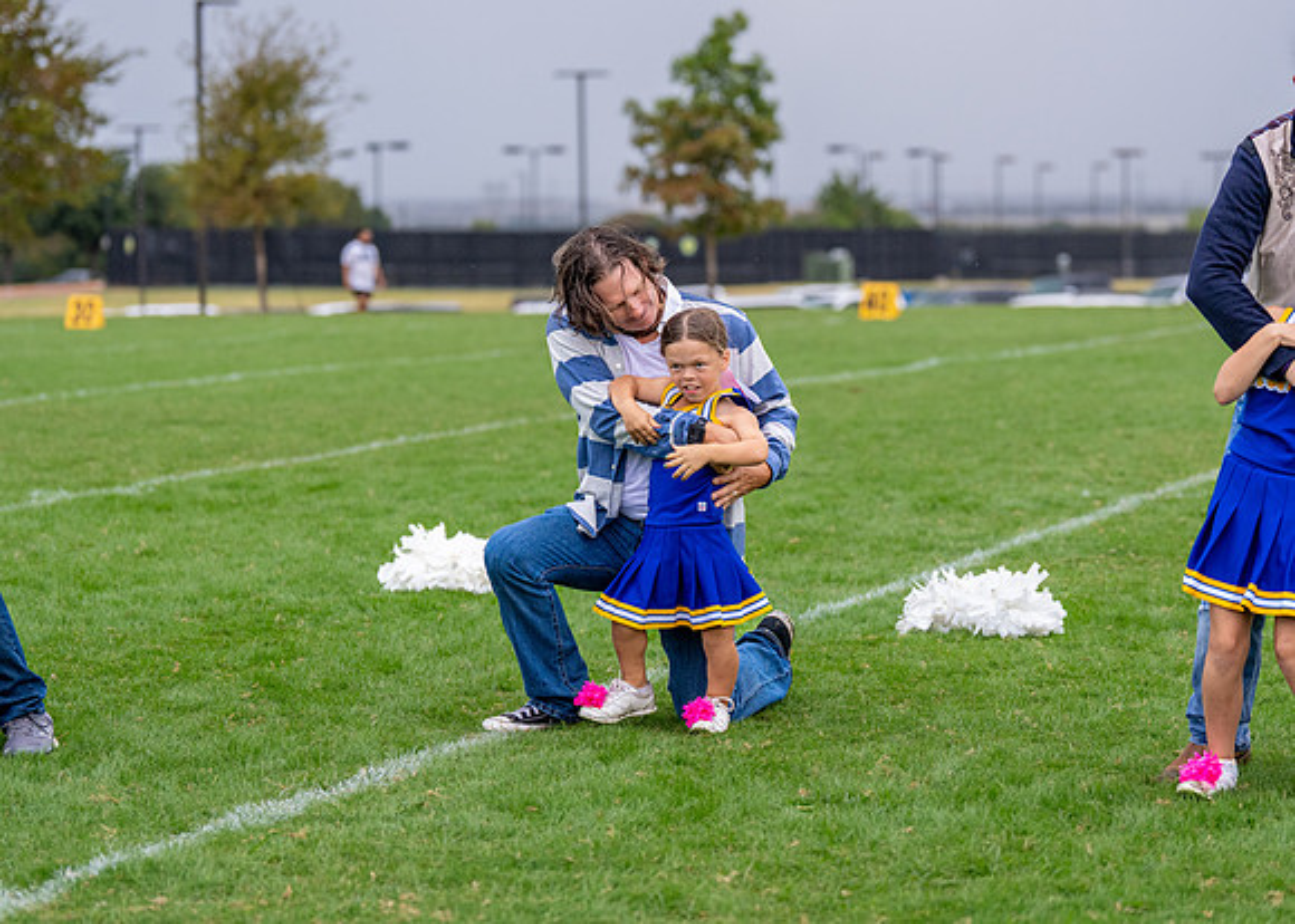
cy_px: 398
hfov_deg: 15.2
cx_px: 693
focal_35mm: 132
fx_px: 4867
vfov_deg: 10.8
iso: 500
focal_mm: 97
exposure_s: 1/1600
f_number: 2.8
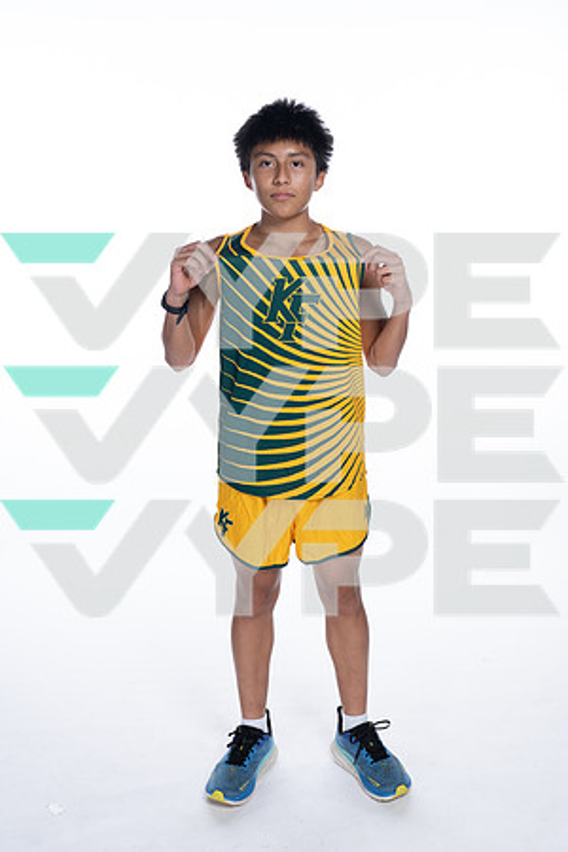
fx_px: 1018
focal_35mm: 43
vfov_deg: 45.4
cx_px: 284
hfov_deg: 31.2
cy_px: 426
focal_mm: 43
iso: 400
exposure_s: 1/250
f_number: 5.6
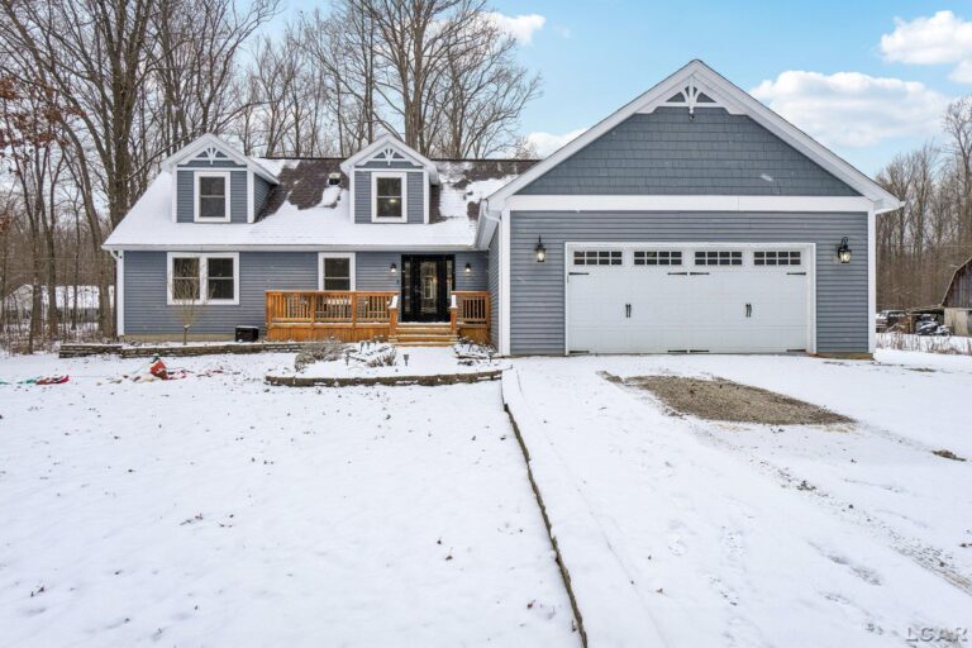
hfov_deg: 77.3
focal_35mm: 22
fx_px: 607
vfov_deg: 56.1
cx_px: 486
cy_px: 324
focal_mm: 15
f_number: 8
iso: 100
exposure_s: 1/90
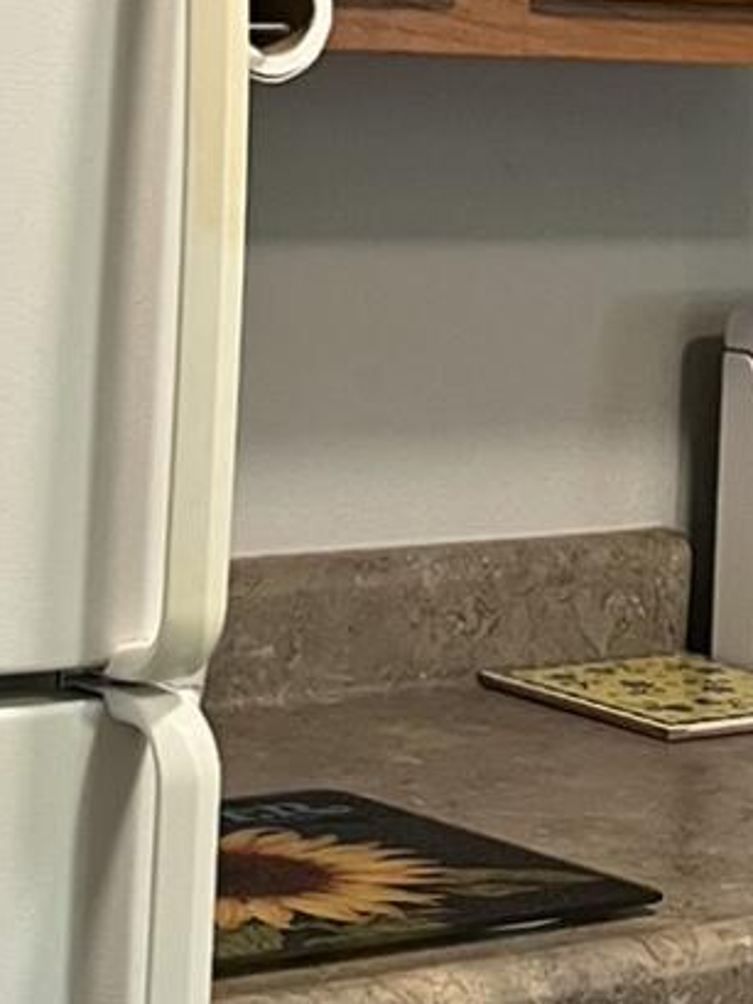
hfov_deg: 11.7
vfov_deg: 15.1
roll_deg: -1.9
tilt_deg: +1.1
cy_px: -108
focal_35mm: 127
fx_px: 3682
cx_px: 363
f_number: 1.6
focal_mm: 5.1
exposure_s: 1/60
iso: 160
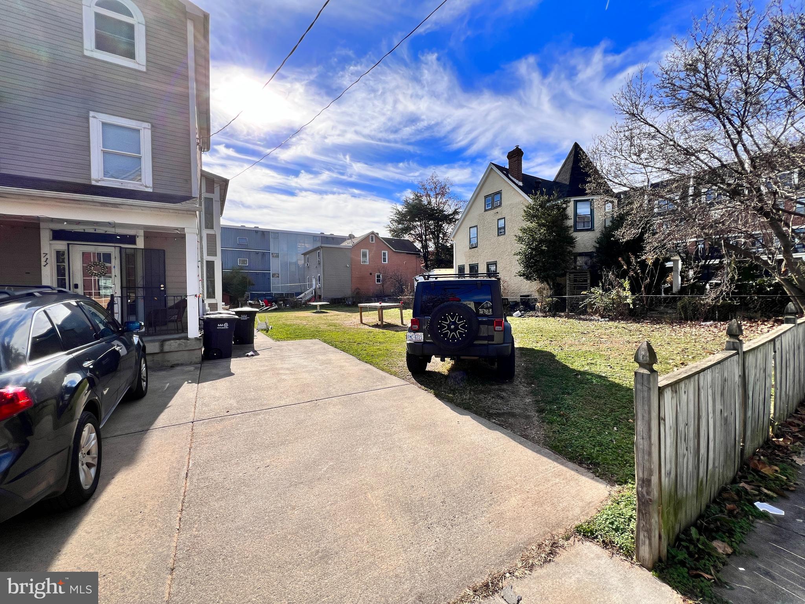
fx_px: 302
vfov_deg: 89.9
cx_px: 402
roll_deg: +1.0
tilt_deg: -1.6
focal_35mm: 13
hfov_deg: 106.2
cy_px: 302
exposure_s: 1/1410
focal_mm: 1.57
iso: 32
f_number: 1.8
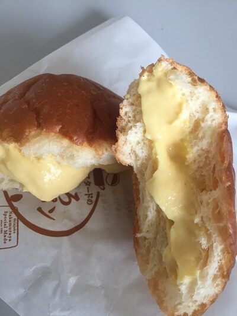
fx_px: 265
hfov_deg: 48.2
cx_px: 118
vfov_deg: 61.6
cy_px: 158
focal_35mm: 29
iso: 64
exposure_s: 1/30
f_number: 2.2
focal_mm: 4.15
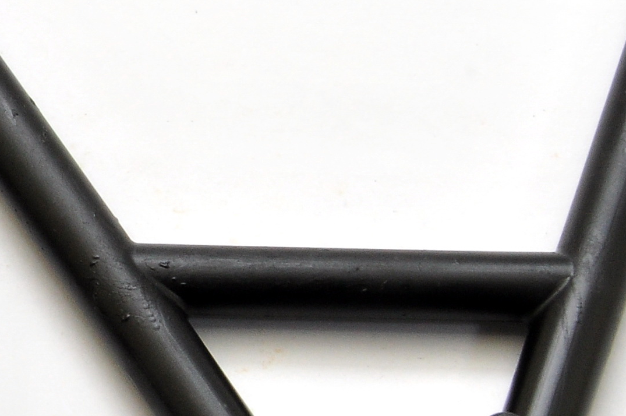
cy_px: -24
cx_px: -262
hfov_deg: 6.6
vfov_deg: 4.4
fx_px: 5401
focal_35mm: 311
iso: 400
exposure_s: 1/60
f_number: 22
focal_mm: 52
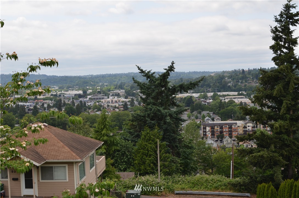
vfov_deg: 25.6
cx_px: 150
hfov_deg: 37.9
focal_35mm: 52
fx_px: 435
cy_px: 99
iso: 100
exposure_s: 1/250
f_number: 7.1
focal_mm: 35
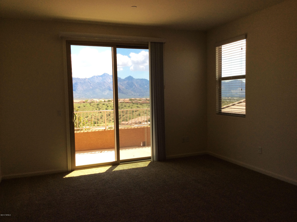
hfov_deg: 55.4
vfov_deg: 42.8
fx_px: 283
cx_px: 148
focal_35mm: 33
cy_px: 111
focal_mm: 3.3
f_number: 2.4
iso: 32
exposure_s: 1/417
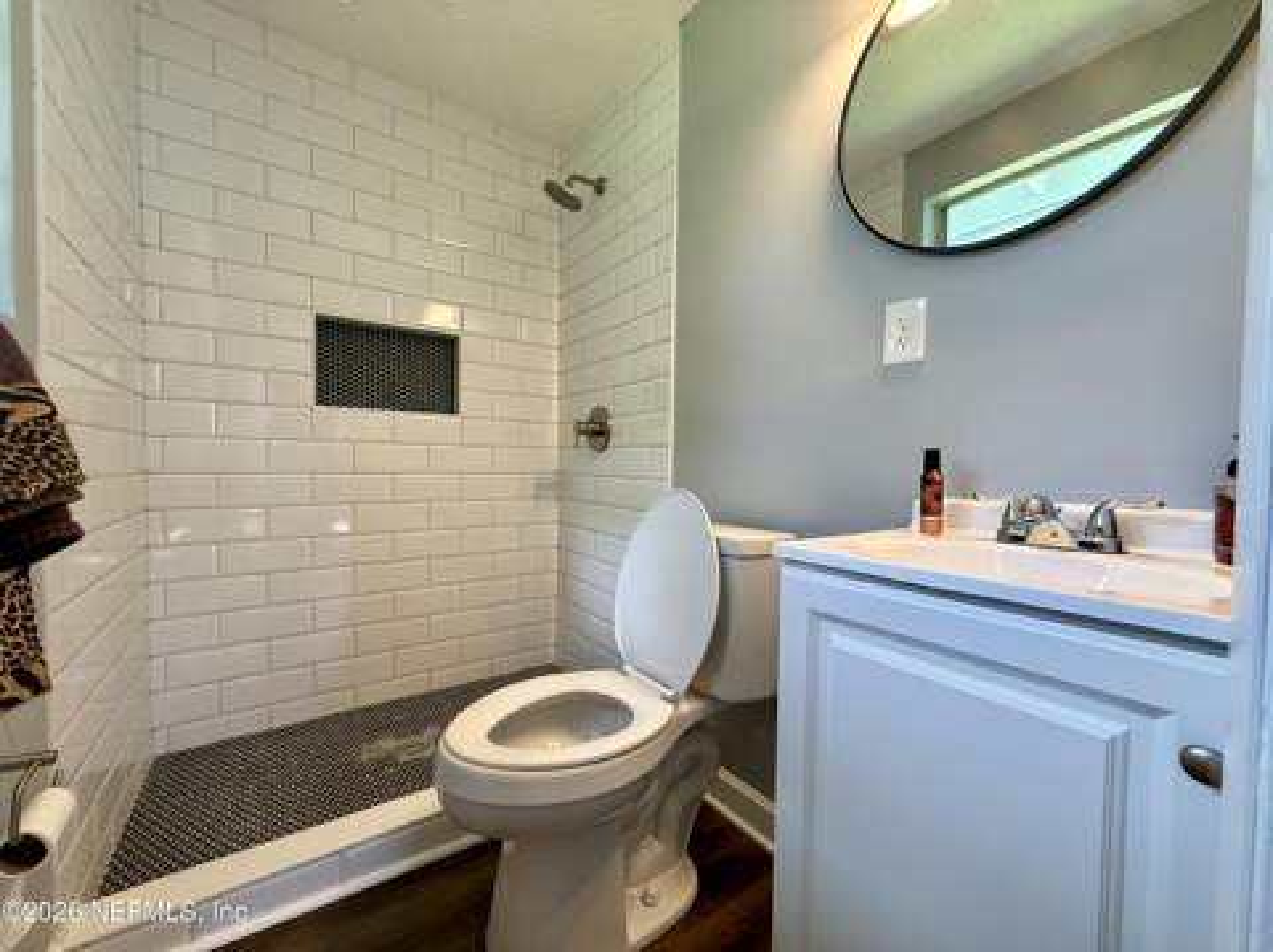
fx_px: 514
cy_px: 476
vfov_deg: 85.6
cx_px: 636
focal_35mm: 14
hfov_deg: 102.1
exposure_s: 1/120
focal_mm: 2.22
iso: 100
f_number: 2.2
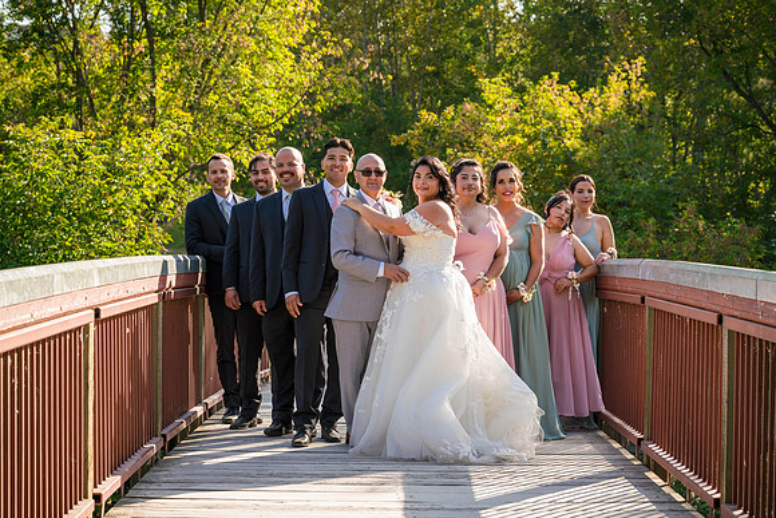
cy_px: 259
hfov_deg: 27.7
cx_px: 388
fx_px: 1574
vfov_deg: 18.7
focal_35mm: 73
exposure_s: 1/250
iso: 250
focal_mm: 73
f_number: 5.6
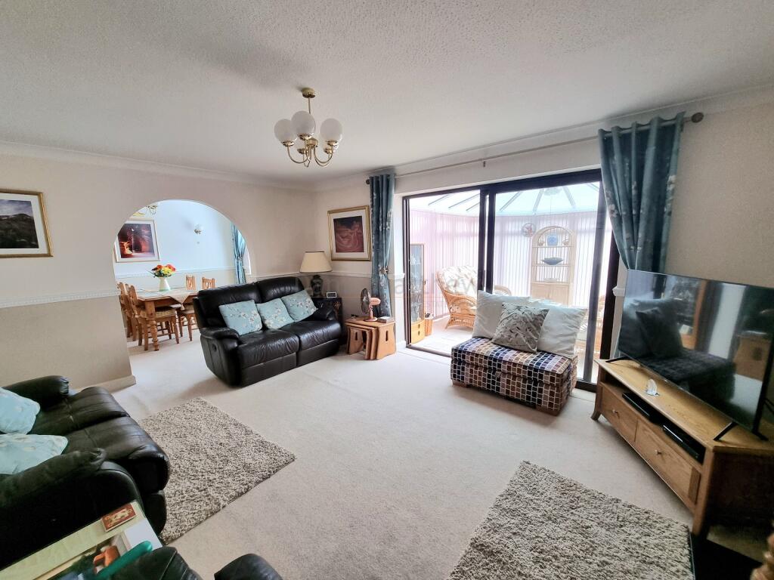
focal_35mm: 13
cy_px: 290
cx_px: 387
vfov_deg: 89.9
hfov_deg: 106.2
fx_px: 291
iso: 125
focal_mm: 2.2
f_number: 2.2
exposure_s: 1/60.2
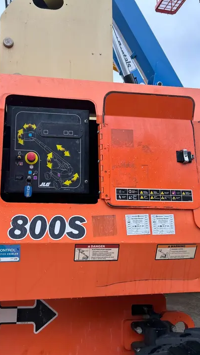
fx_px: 273
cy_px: 174
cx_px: 70
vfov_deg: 66.1
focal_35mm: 29
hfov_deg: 39.8
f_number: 1.5
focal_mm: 5.7
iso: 40
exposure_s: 1/184
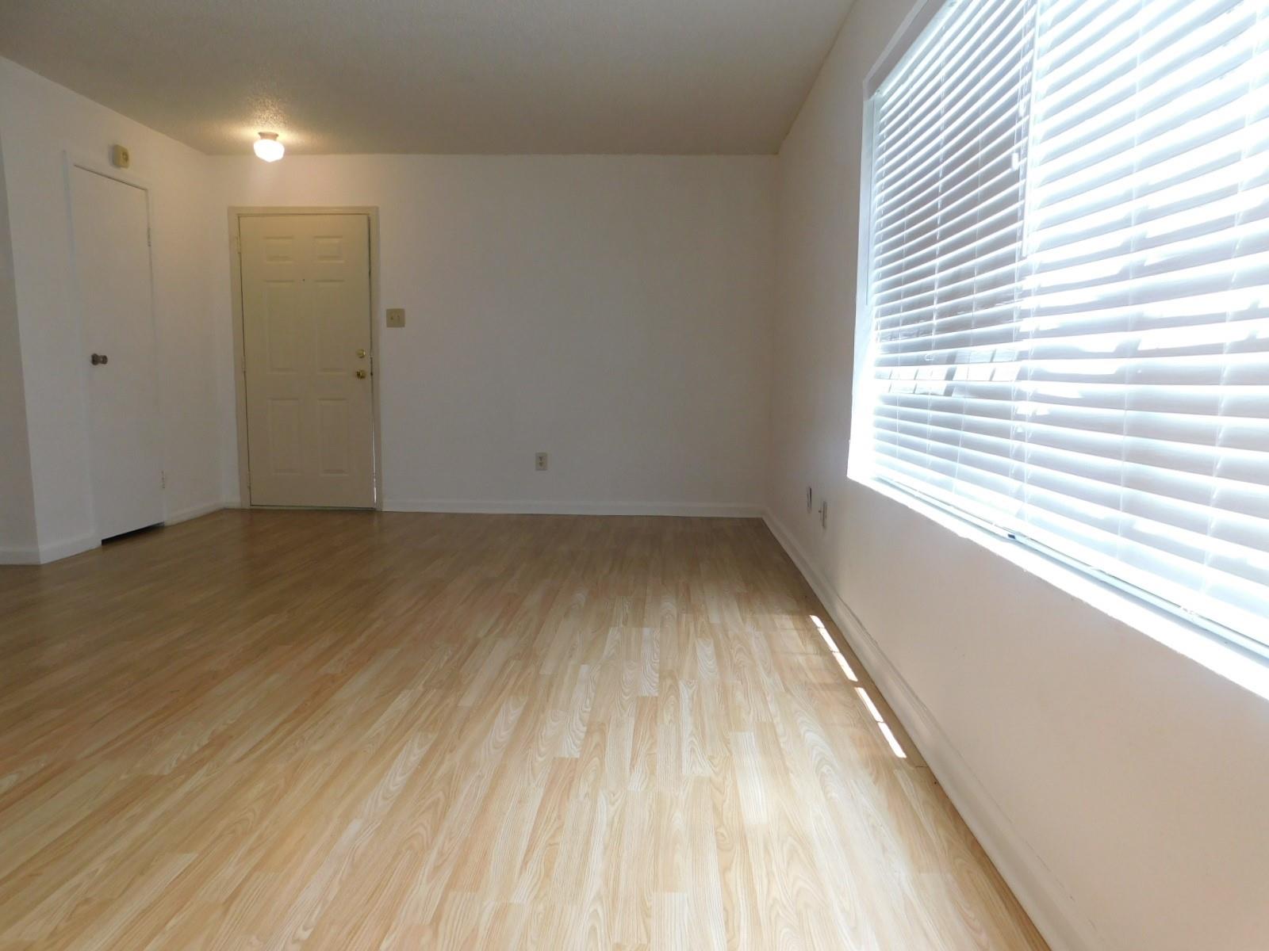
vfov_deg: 58.9
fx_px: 843
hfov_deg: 73.9
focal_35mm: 23
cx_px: 634
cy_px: 476
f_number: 3
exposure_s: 1/50
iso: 125
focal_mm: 4
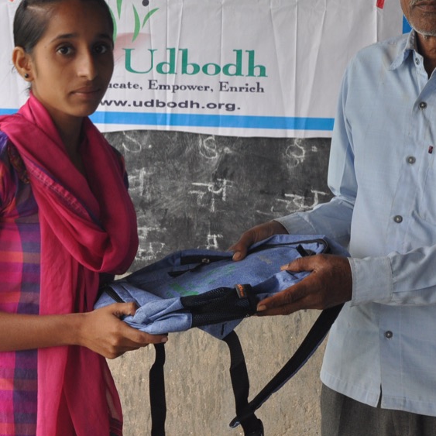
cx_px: 204
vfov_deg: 18.3
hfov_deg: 18.3
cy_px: 147
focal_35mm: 95
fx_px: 1352
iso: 640
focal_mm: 35
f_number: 8
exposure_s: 1/30
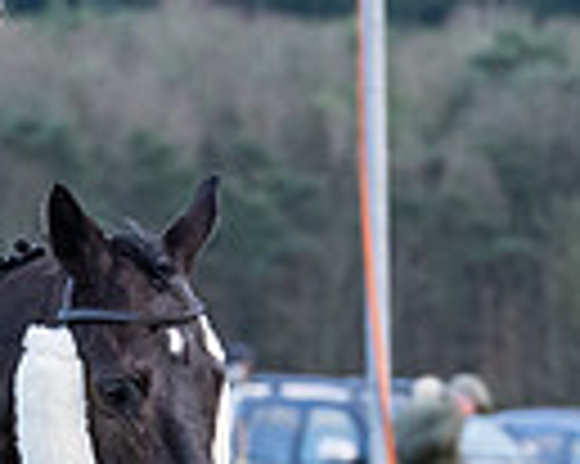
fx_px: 10995
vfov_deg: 2.4
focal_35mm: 641
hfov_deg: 3.0
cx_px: 2
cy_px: 725
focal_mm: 87
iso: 1000
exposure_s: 1/400
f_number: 4
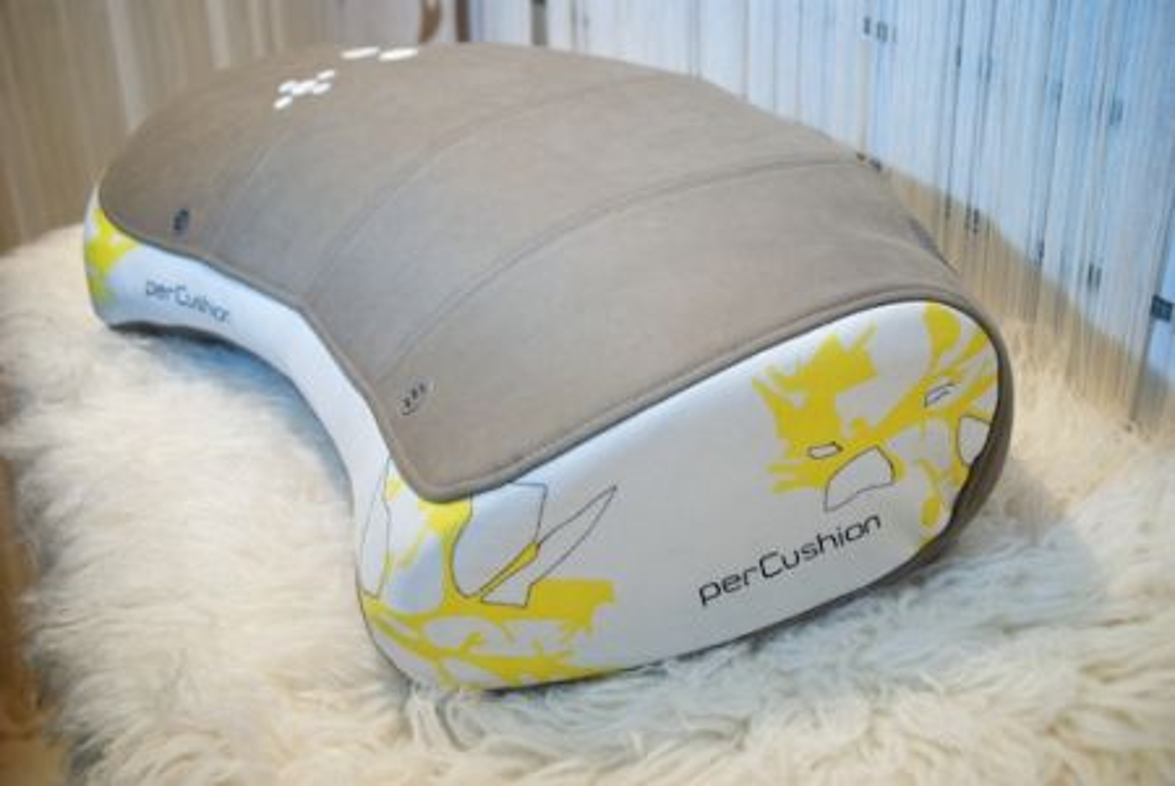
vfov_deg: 30.9
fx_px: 1421
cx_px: 588
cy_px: 393
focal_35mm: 44
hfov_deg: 44.9
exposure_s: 1/60
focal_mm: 29
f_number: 5.6
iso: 400
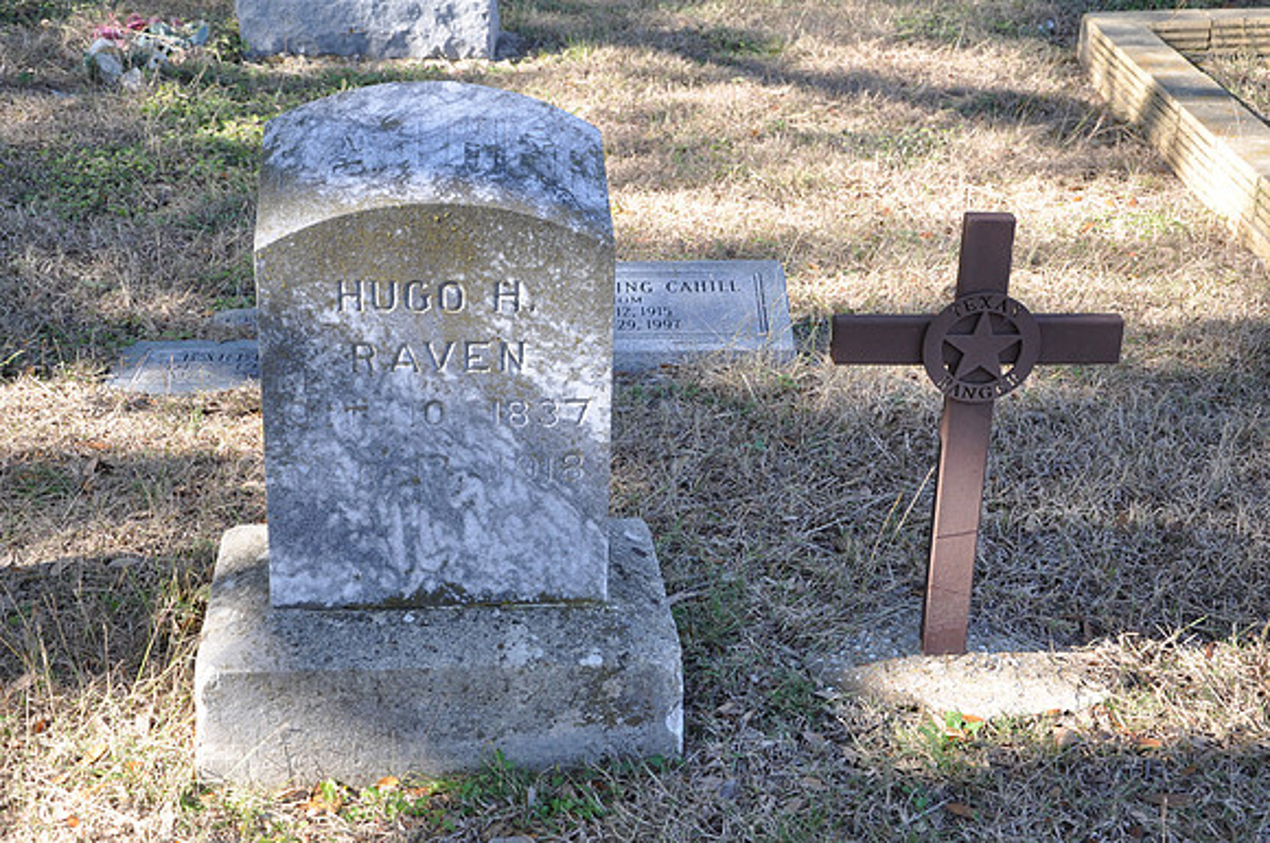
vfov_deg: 23.7
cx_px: 635
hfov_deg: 35.1
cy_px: 422
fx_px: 2008
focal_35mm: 57
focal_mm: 38
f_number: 7.1
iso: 200
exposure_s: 1/50
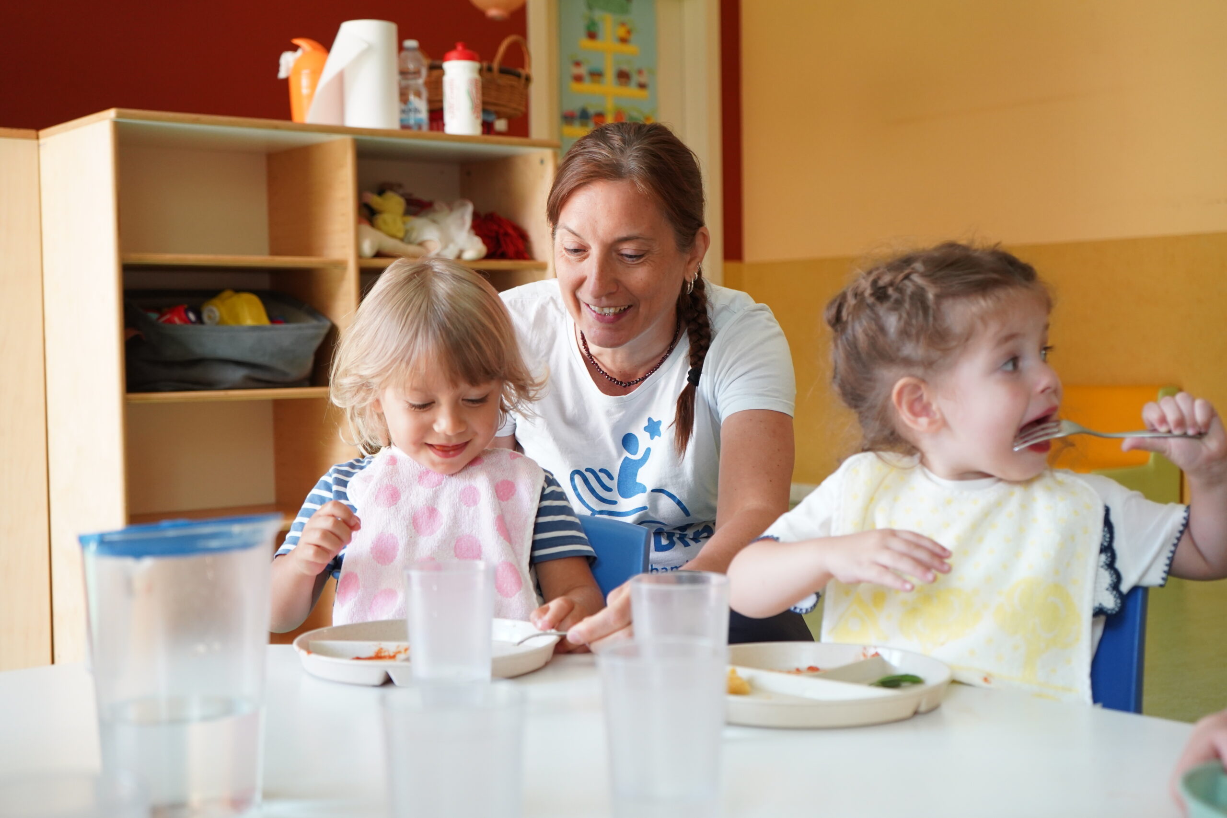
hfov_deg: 42.7
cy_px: 409
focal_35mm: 46
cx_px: 614
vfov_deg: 29.2
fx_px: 1568
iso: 2000
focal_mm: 46
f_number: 4.5
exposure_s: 1/125
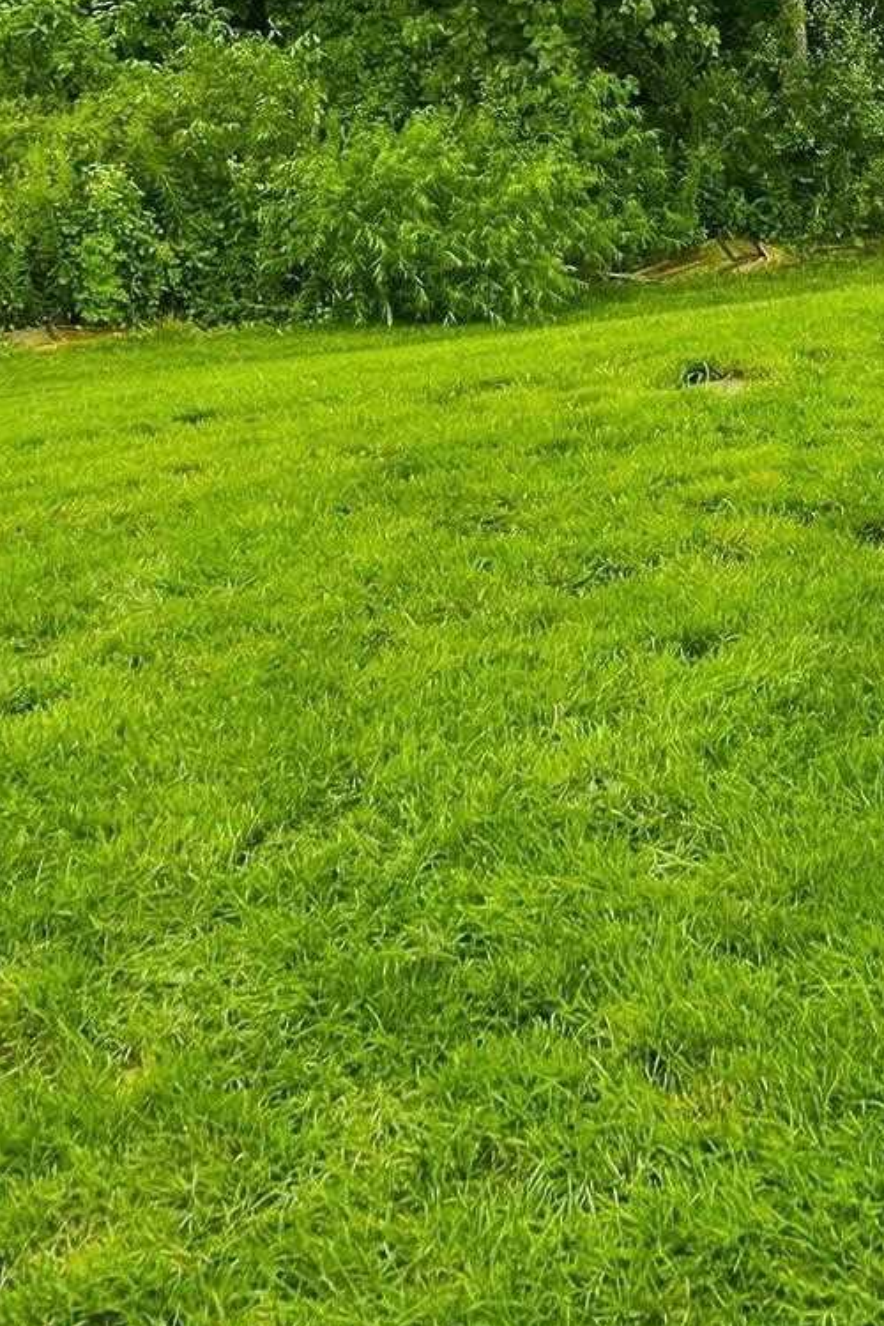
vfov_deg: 26.9
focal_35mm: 70
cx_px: 697
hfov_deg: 19.3
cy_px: -63
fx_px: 2578
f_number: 4.5
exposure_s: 1/80
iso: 100
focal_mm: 14
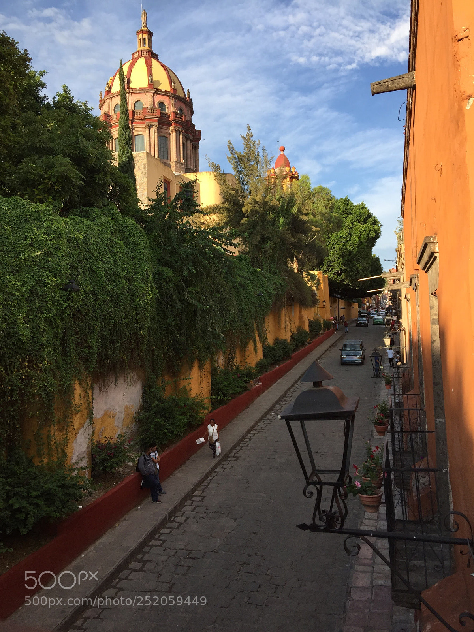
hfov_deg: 48.2
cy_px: 316
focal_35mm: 29
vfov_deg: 61.7
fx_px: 529
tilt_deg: +3.3
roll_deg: +1.6
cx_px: 237
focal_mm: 4.15
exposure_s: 1/824
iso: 32
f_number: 2.2
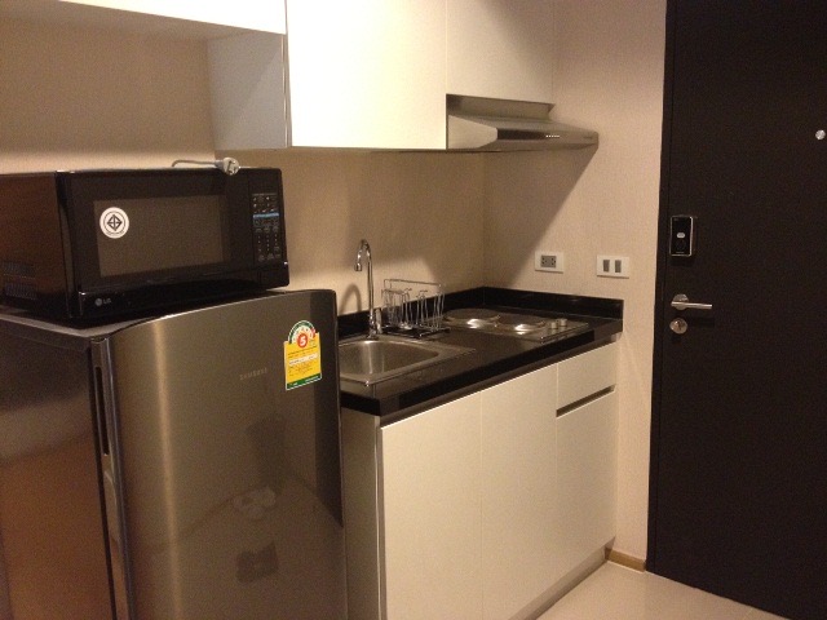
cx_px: 414
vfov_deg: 40.7
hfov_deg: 52.6
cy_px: 310
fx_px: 836
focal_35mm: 35
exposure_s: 1/15
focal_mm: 4.28
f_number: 2.4
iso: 400
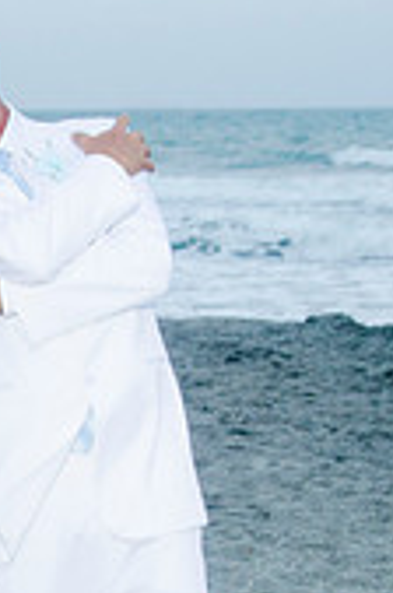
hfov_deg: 12.4
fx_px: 1776
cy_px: 453
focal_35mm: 108
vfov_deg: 18.8
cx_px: -67
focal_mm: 27
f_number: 5.6
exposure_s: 1/30
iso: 200
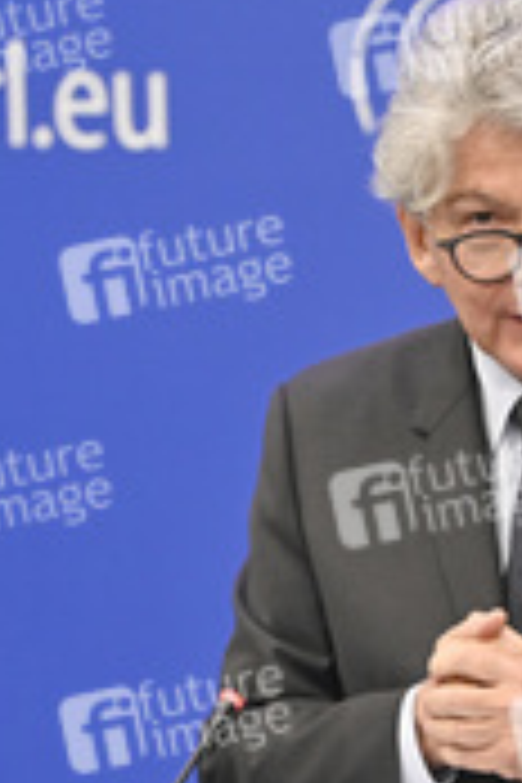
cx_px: 506
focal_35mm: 441
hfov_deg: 3.1
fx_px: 9591
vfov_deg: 4.7
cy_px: 608
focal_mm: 170
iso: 2000
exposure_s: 1/320
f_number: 2.8
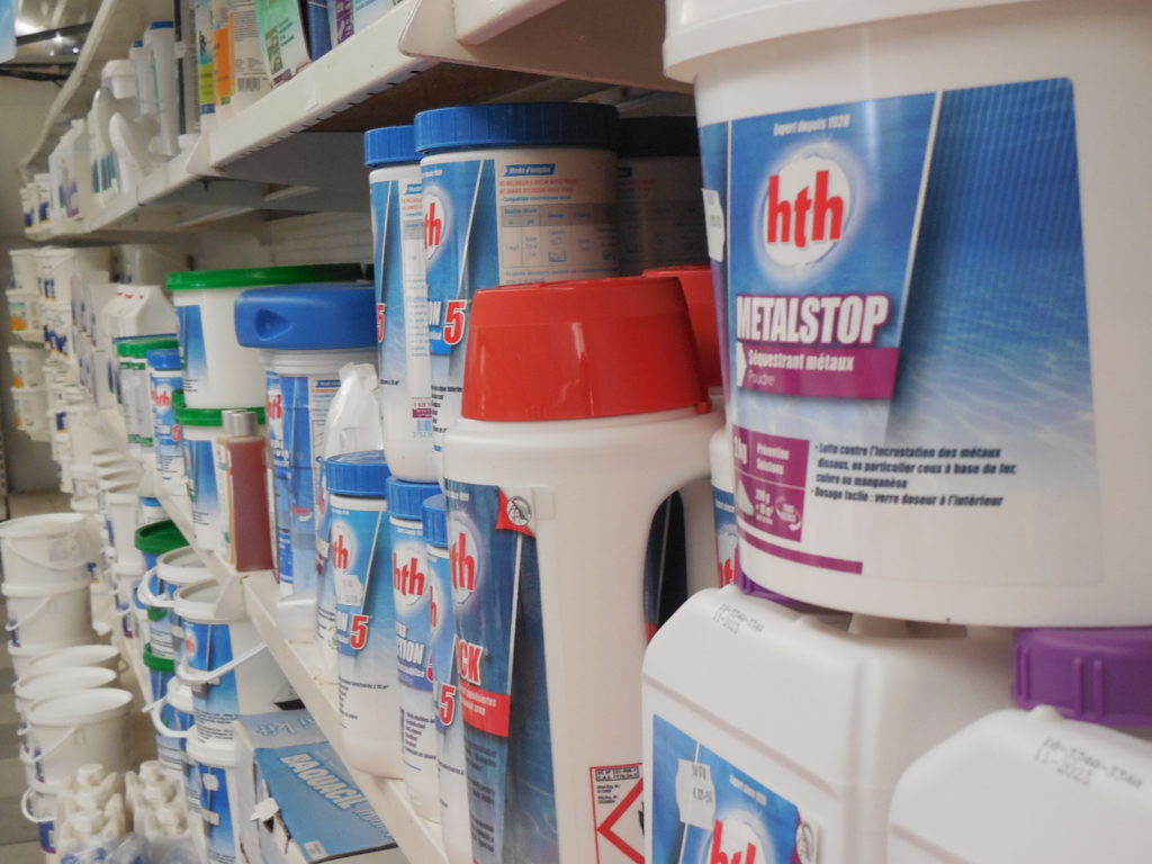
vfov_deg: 27.5
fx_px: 1764
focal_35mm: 53
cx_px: 576
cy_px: 432
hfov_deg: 36.2
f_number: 4
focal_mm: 9.4
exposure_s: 1/125
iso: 400
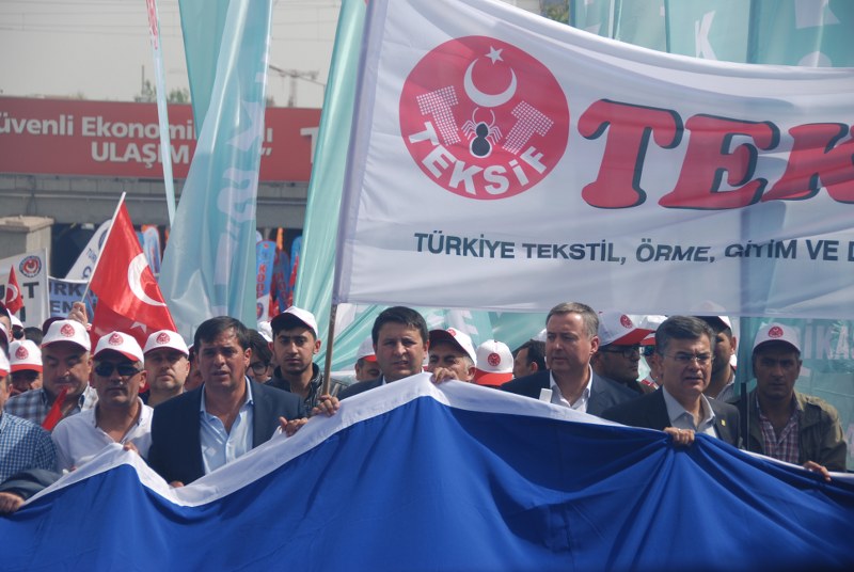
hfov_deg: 17.0
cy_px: 286
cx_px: 427
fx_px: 2851
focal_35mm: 120
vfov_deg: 11.5
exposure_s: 1/500
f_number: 5.6
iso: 110
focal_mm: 80
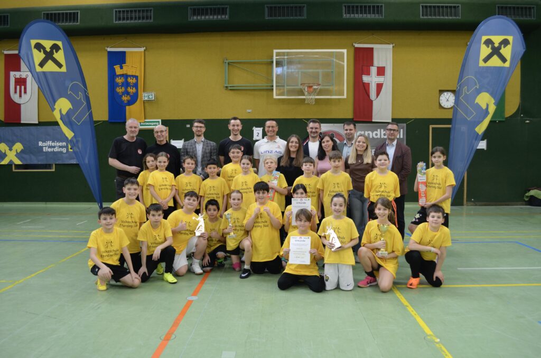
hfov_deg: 67.5
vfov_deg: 47.7
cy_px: 179
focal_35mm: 27
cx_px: 270
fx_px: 405
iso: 400
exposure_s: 1/100
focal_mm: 18
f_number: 5
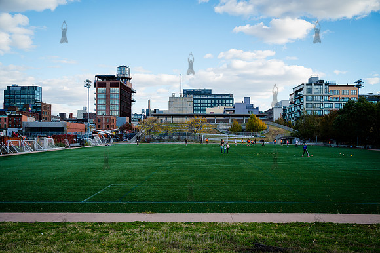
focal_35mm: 35
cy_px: 126
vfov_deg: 37.8
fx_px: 369
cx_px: 190
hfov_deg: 54.5
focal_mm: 35
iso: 1000
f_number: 4.5
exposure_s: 1/2500
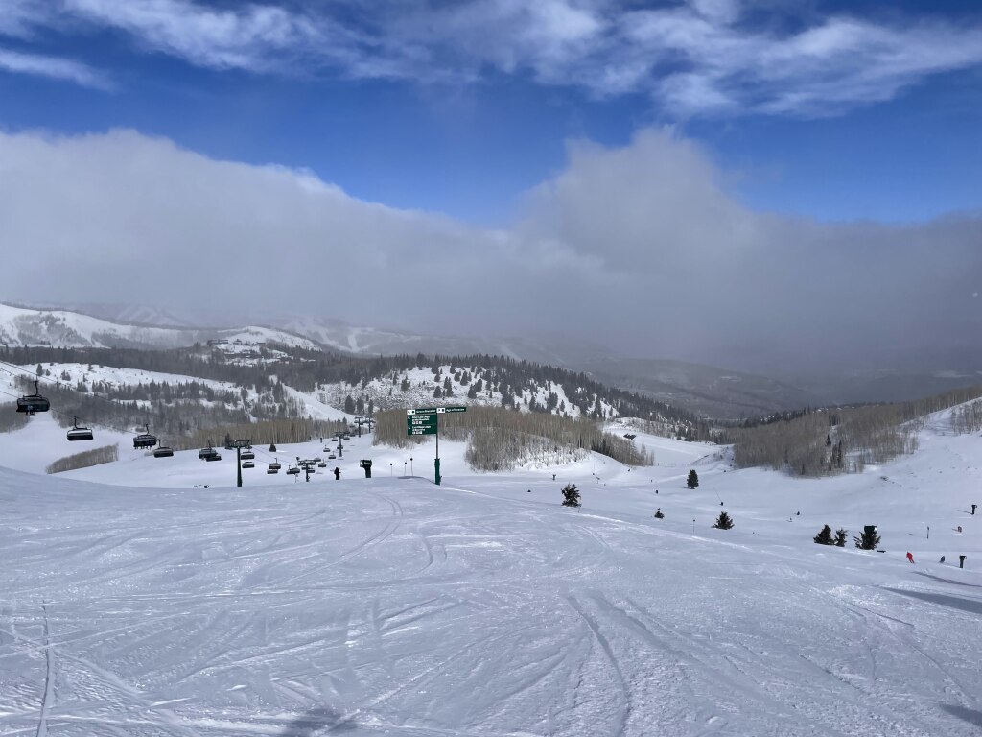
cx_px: 491
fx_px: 738
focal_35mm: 26
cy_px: 368
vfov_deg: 53.1
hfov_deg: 67.3
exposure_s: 1/10753
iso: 32
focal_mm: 4.2
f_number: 1.6
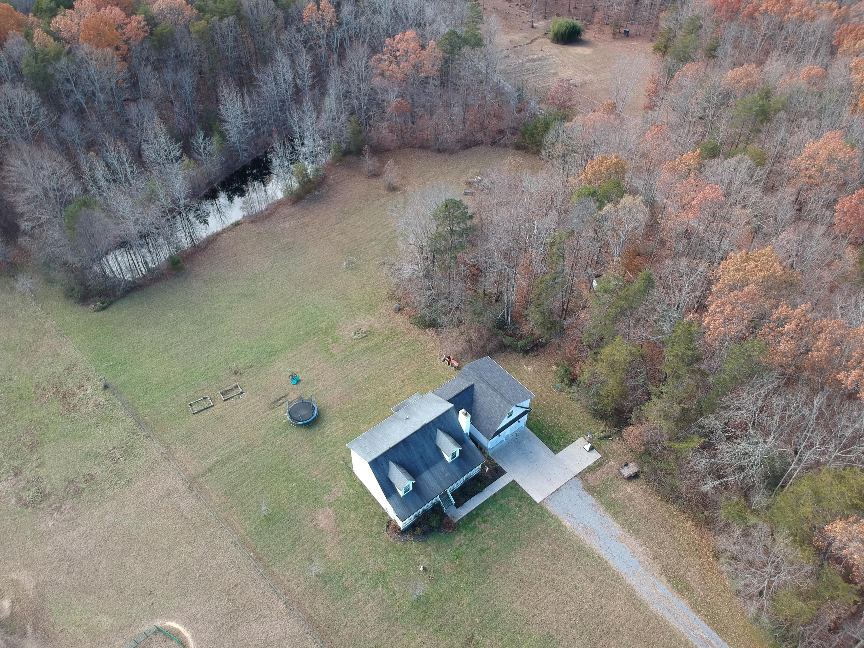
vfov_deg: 54.9
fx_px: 624
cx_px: 432
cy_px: 324
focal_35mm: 25
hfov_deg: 69.4
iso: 100
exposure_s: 1/120
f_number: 2.6
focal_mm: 4.49
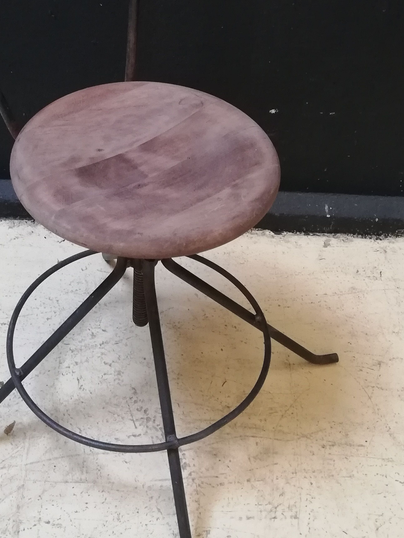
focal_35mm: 57
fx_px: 887
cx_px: 122
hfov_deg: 25.5
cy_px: 153
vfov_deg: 33.3
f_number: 2.2
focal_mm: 3.81
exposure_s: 1/25
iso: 500
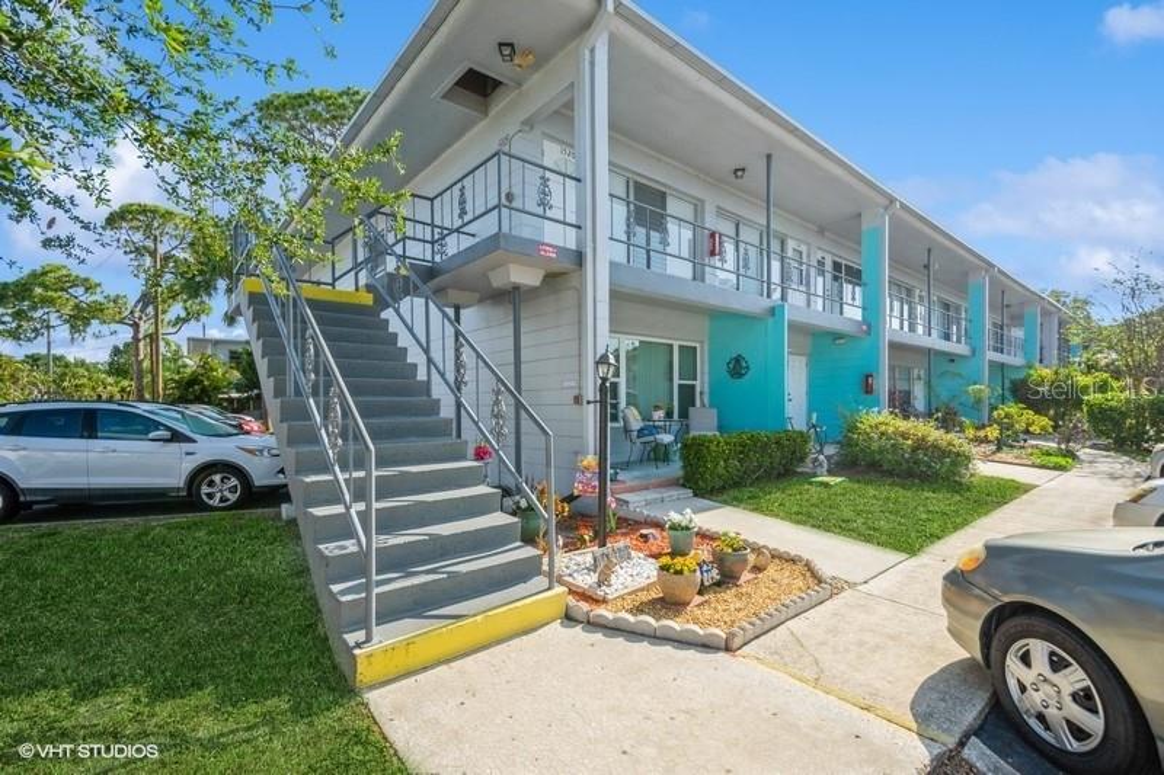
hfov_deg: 100.4
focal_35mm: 15
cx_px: 582
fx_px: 485
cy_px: 388
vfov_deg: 77.3
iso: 200
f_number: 8
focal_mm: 10
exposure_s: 1/320
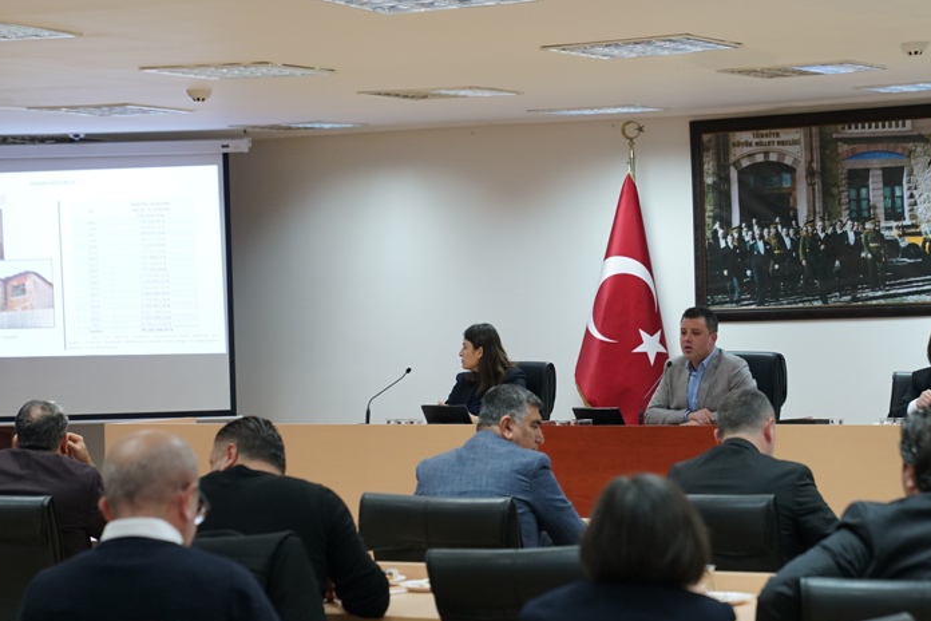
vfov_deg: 13.3
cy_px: 370
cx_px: 471
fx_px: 2663
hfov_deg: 19.8
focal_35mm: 103
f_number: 3.5
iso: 1600
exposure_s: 1/160
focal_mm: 70
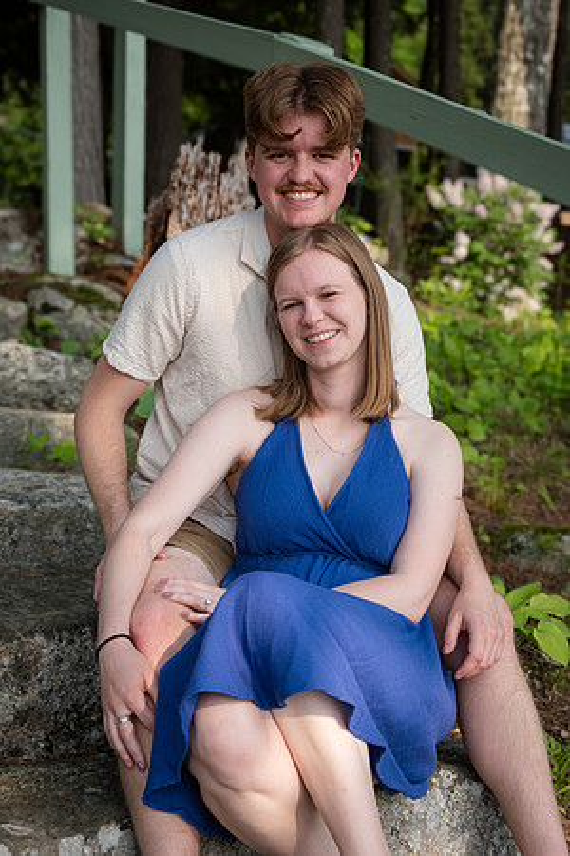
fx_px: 1282
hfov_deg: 25.1
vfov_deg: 36.9
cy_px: 428
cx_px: 285
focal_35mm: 54
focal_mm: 35.8
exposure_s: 1/350
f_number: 5.6
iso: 320
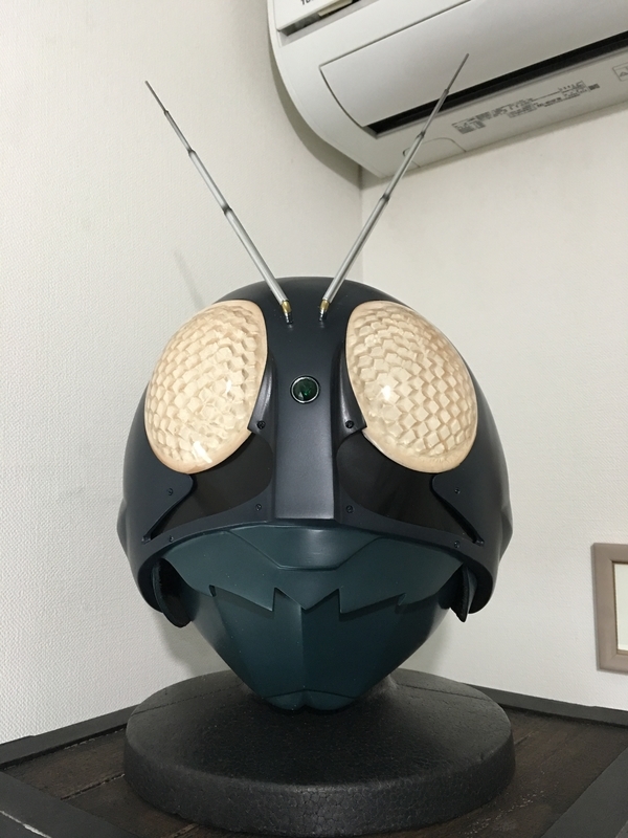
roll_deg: +1.2
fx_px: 701
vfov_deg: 61.7
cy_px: 419
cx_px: 314
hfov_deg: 48.2
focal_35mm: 29
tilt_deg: +5.7
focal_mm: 4.15
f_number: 2.2
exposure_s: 1/15
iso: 100
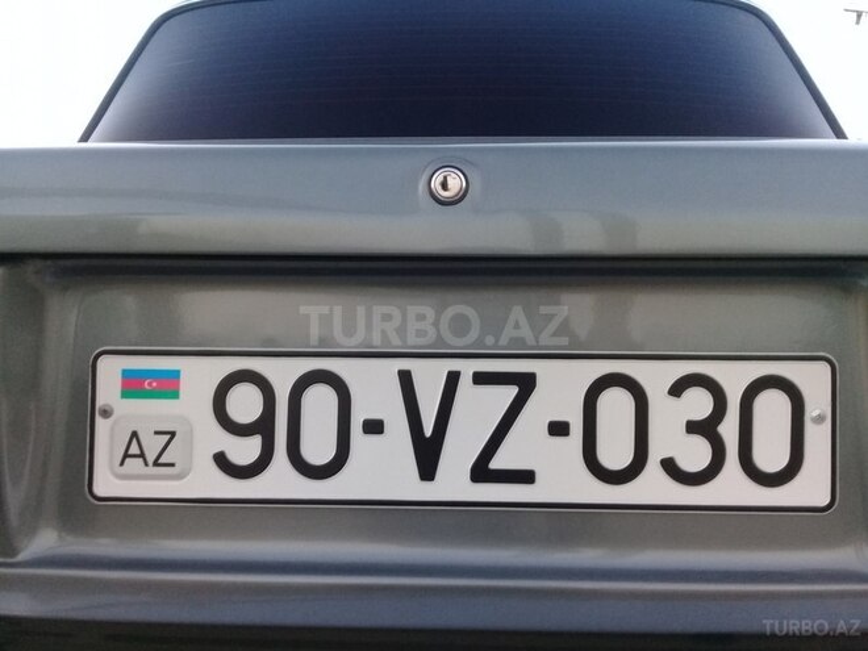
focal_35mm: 31
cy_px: 326
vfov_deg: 45.4
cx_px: 434
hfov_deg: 58.4
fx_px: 777
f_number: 2.2
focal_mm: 3.3
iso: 100
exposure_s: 1/33
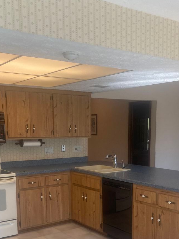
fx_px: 310
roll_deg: +0.9
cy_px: 174
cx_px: 95
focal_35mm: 45
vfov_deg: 41.1
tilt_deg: -6.7
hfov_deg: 32.2
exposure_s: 1/120
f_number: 1.8
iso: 125
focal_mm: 4.25
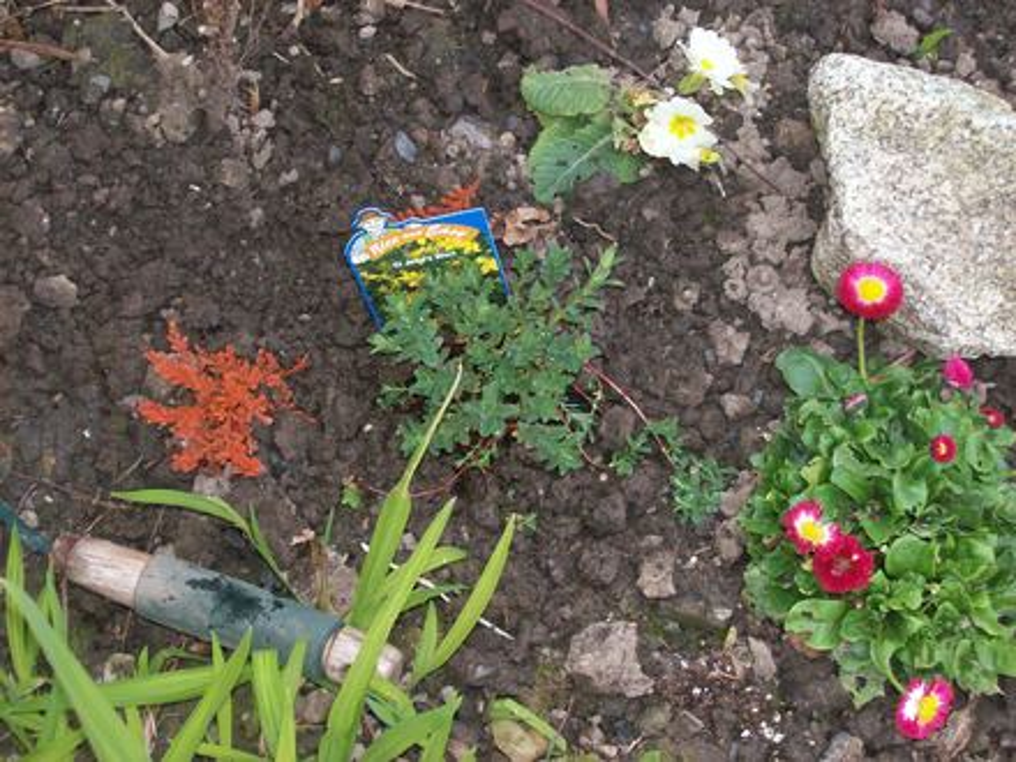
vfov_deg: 21.0
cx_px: 508
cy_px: 381
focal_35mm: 70
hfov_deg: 27.8
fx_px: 2055
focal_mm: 11.6
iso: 80
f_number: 3.8
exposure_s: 1/95.5
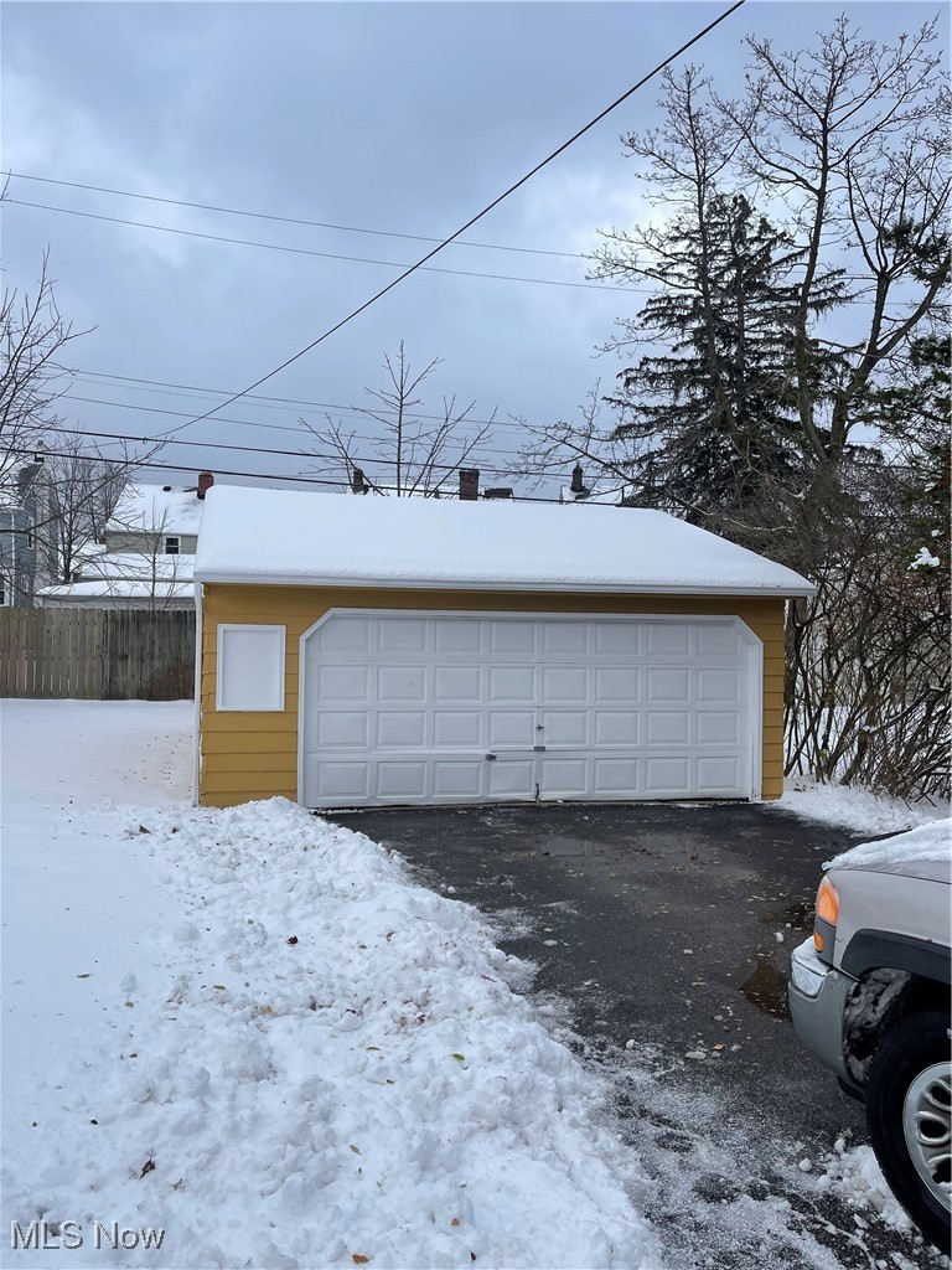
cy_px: 635
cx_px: 476
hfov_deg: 54.9
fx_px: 917
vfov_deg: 69.4
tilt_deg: +0.0
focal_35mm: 25
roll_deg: -3.6
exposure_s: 1/2083
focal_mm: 5.1
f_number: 1.6
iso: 32
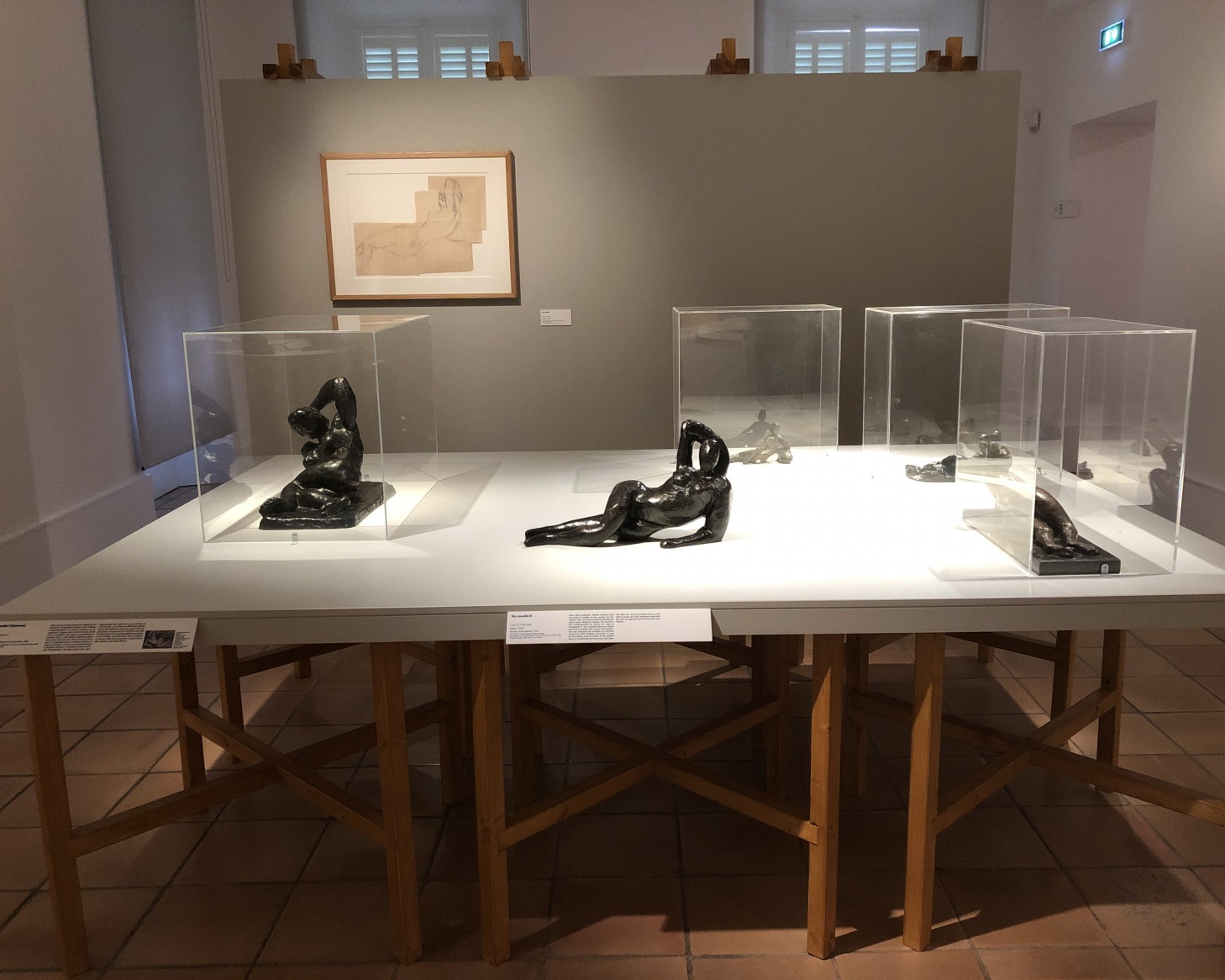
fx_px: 1088
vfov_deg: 48.5
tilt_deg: -11.4
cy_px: 503
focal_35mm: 30
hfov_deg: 58.7
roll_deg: +0.0
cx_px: 648
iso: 100
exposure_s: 1/11
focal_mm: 3.99
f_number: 1.8
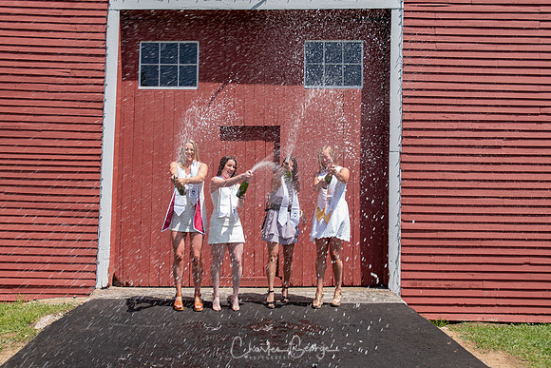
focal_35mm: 38
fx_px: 575
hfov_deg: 51.2
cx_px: 276
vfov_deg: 35.5
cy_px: 184
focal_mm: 25
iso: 100
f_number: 5.6
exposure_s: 1/250
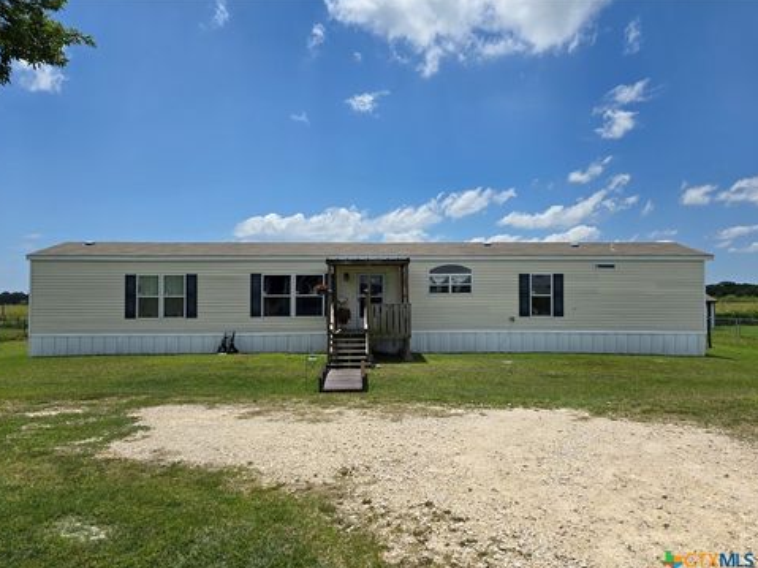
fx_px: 525
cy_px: 292
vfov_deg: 56.8
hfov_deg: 71.6
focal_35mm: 24
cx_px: 377
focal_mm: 6.3
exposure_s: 1/1542
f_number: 1.7
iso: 12
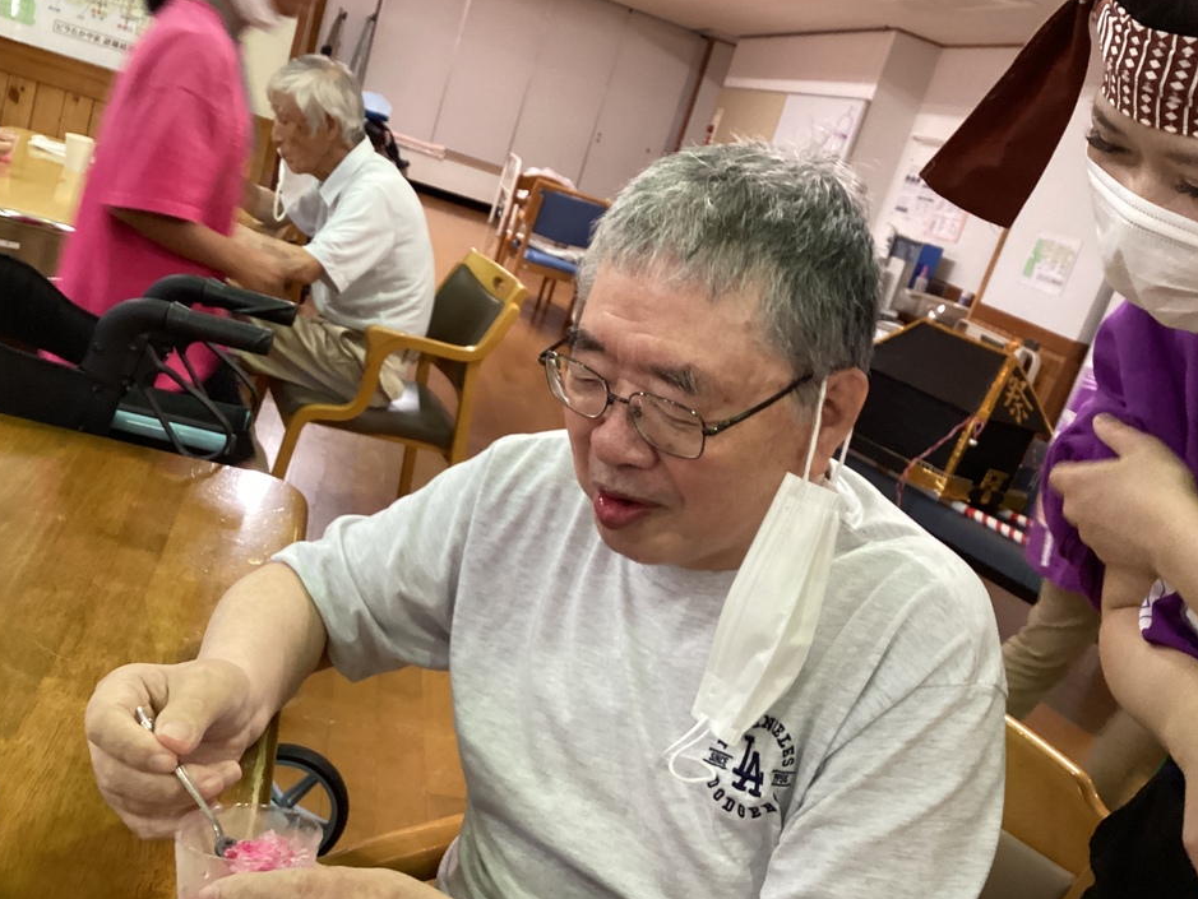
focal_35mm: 33
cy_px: 441
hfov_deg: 55.3
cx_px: 582
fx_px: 1143
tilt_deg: -14.2
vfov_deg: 43.0
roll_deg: -19.3
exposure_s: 1/40
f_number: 2.4
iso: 250
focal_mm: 3.3
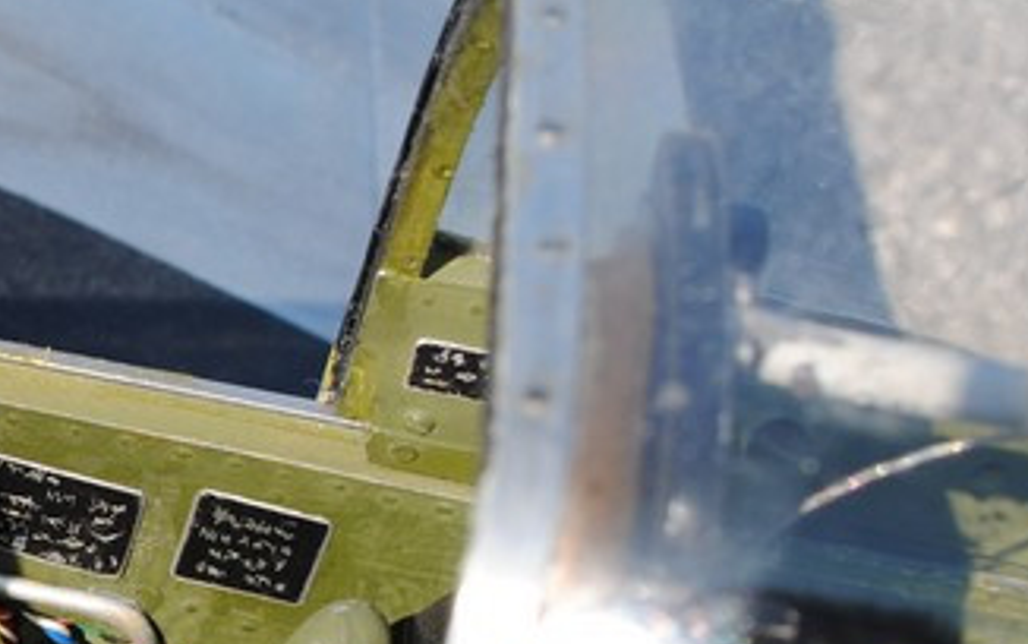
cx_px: -262
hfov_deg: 15.9
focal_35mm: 125
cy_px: 557
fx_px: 3503
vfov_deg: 10.4
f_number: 8
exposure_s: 1/160
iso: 100
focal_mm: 26
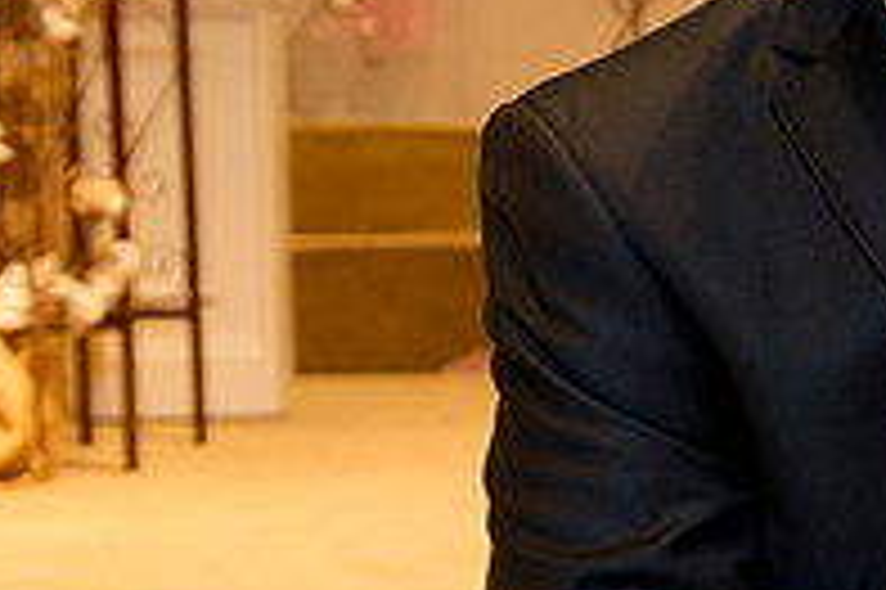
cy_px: 338
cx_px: 1250
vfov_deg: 13.7
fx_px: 2459
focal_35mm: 100
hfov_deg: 18.5
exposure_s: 1/125
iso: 1250
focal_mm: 34
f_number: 4
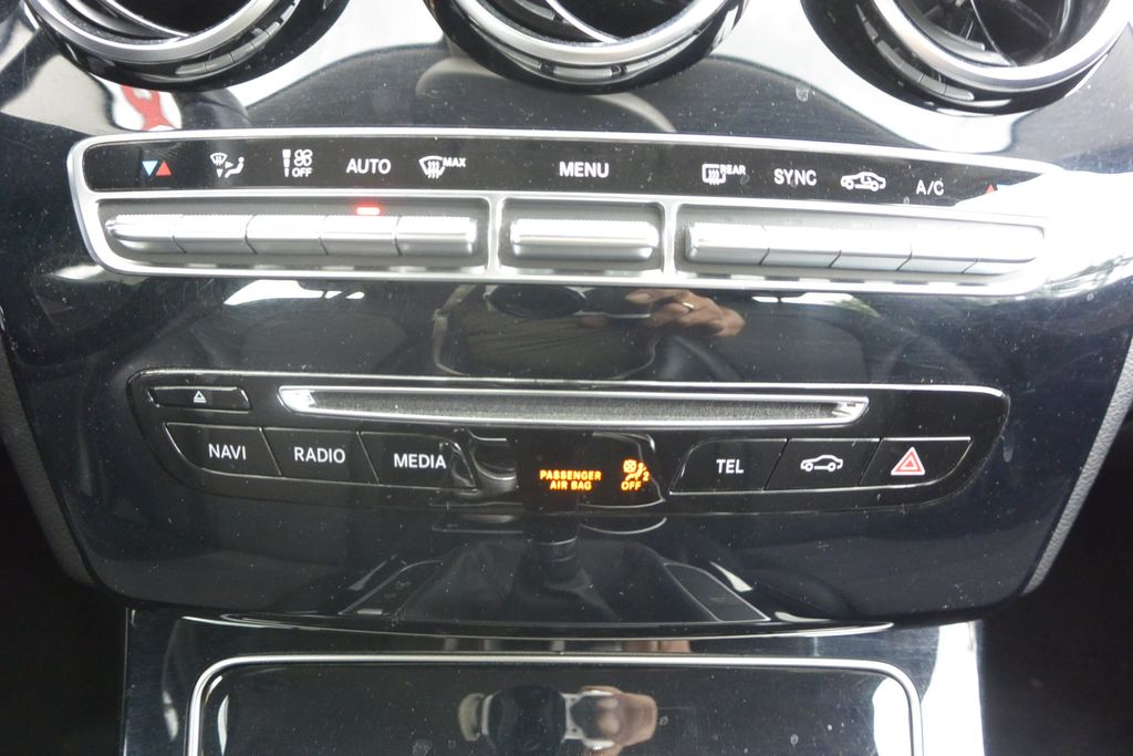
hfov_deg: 67.4
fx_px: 850
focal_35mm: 27
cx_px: 566
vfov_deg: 47.9
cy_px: 378
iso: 900
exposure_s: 1/30
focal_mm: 10
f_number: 3.5
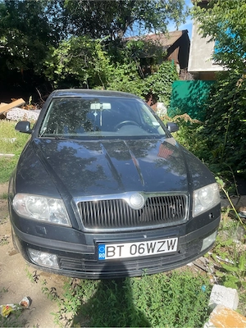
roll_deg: +0.2
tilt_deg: -14.8
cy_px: 164
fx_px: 237
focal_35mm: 25
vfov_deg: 69.4
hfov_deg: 54.9
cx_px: 123
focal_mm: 5.1
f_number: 1.6
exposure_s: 1/1238
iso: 32
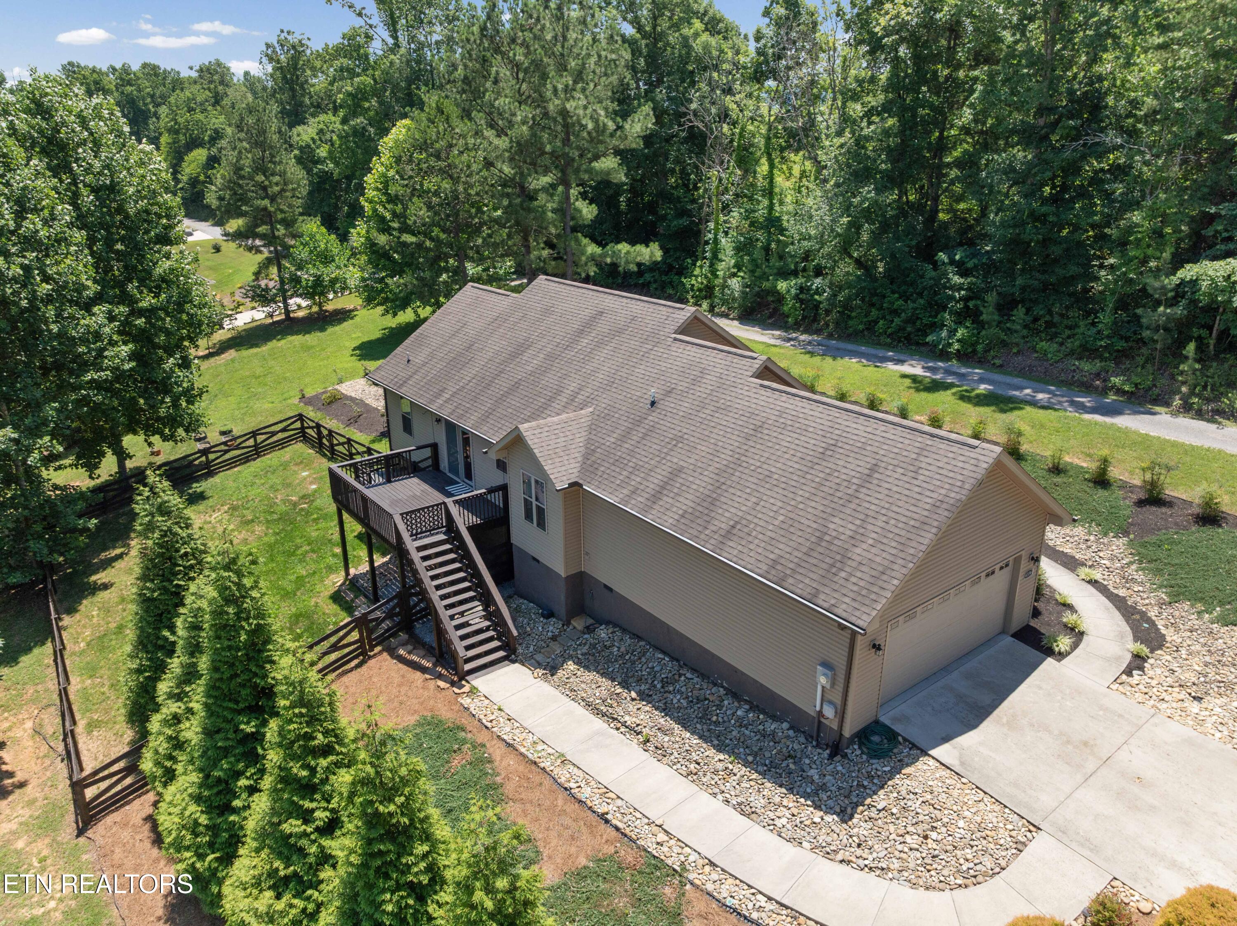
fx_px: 857
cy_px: 463
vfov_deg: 56.8
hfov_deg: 71.6
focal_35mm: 24
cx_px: 618
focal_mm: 12.29
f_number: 2.8
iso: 120
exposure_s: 1/80
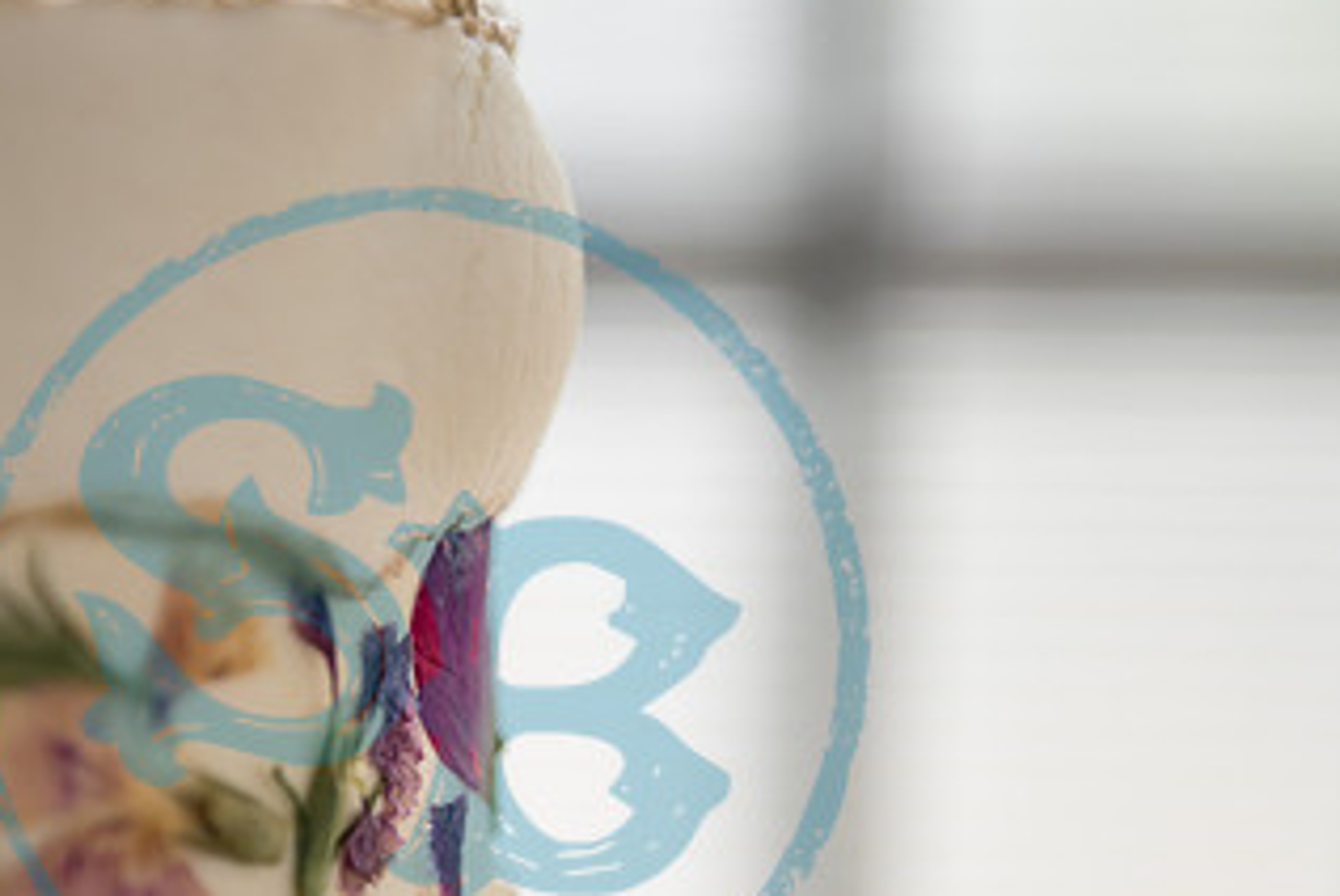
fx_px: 4769
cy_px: 792
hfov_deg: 15.9
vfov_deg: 10.7
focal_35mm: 128
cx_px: 397
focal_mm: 70
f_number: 2.8
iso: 200
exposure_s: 1/320
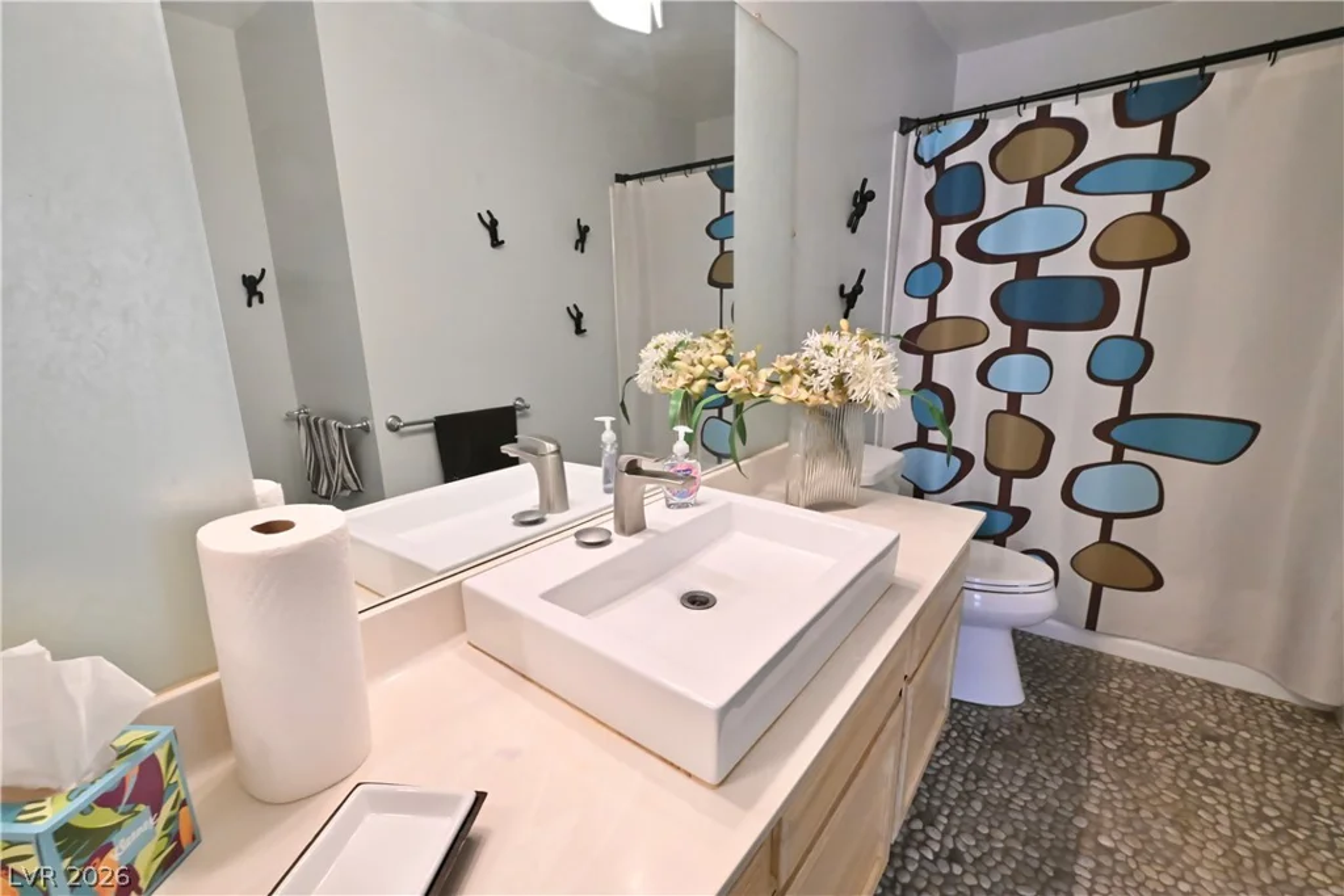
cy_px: 448
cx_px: 672
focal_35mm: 14
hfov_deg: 104.2
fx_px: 523
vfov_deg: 81.2
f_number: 13
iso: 8000
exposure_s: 1/60
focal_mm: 14
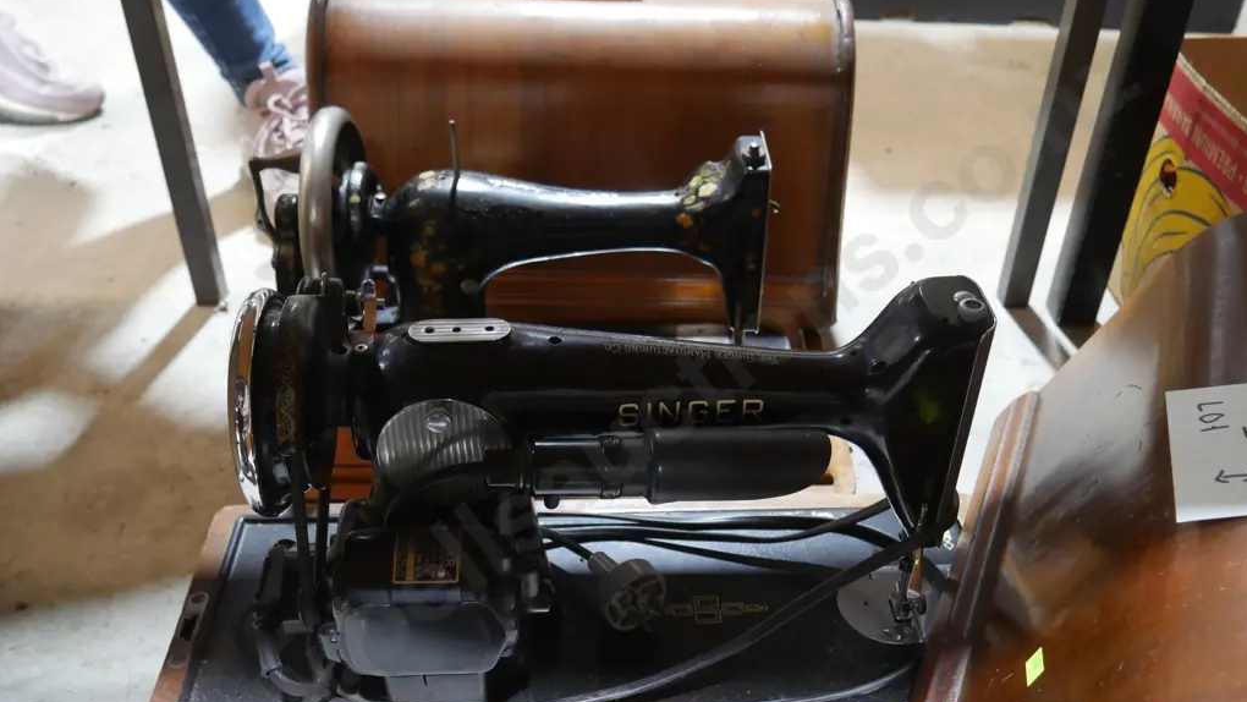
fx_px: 1157
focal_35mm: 35
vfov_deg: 33.5
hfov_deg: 56.6
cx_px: 625
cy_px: 445
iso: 1250
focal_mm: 16
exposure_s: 1/60
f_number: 3.6
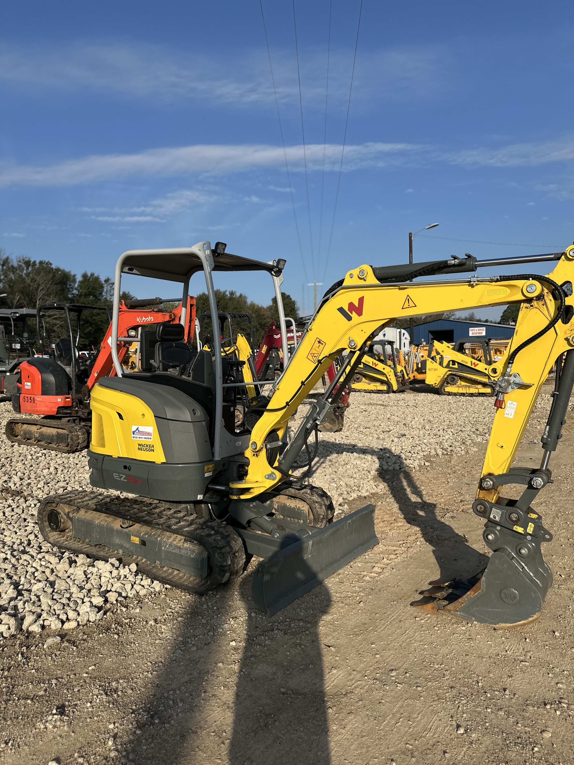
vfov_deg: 71.6
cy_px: 382
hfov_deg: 56.8
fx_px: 531
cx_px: 287
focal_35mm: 24
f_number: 1.78
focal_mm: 6.86
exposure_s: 1/6211
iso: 80
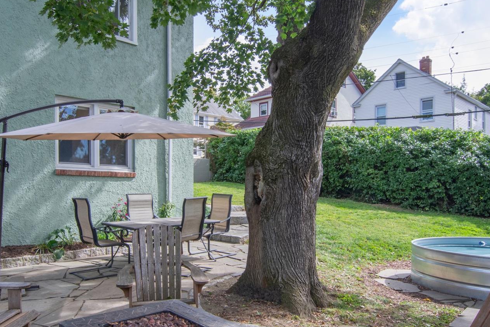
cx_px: 230
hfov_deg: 67.7
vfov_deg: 48.2
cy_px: 155
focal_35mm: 27
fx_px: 365
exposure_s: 1/125
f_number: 14
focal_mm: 11
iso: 500
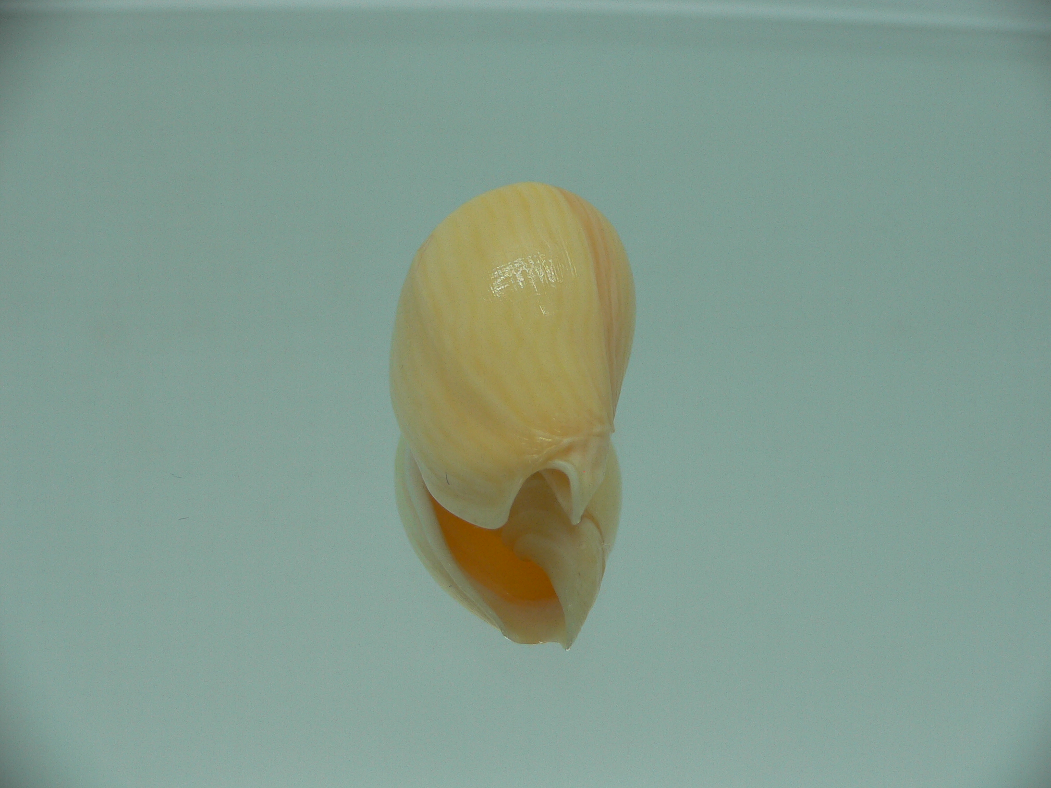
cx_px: 526
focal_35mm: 35
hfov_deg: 52.6
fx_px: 1063
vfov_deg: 40.7
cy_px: 394
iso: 80
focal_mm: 4.6
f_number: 2.8
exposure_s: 1/80
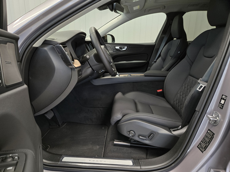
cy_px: 86
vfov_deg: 58.9
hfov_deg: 73.9
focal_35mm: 23
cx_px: 115
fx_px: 153
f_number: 1.8
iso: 320
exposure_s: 1/100
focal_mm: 5.4
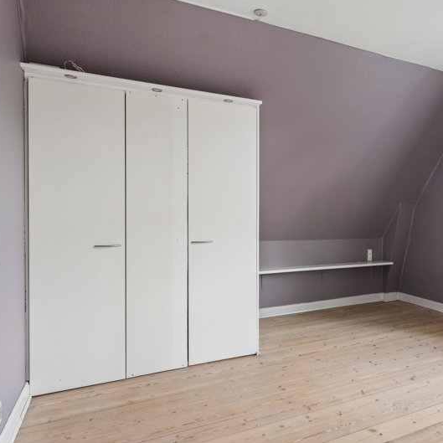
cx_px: 322
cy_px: 221
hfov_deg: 55.1
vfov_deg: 57.4
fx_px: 405
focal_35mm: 28
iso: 200
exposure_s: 1/5
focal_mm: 14.5
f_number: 8
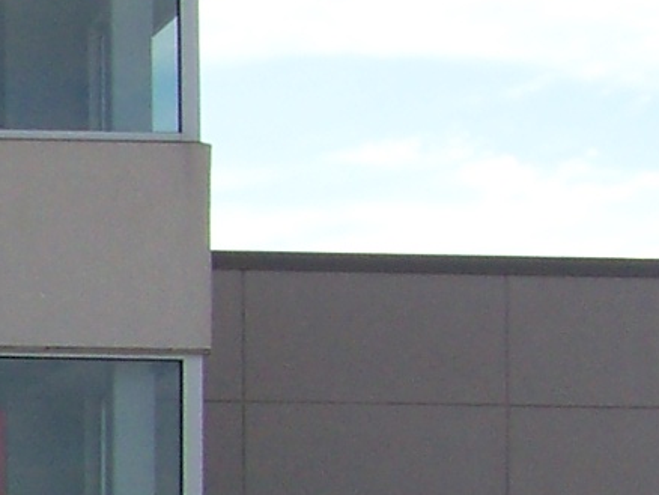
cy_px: 549
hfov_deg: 8.4
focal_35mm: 213
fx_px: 4057
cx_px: -969
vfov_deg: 6.9
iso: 64
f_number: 4
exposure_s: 1/500
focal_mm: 5.85
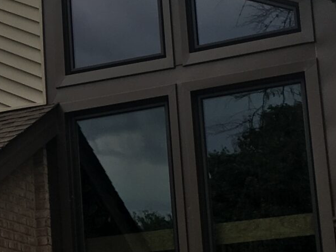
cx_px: -15
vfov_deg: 12.0
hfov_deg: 15.7
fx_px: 1194
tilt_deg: +12.3
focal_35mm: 123
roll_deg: +1.6
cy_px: 157
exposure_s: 1/1538
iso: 25
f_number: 2.2
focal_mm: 4.15
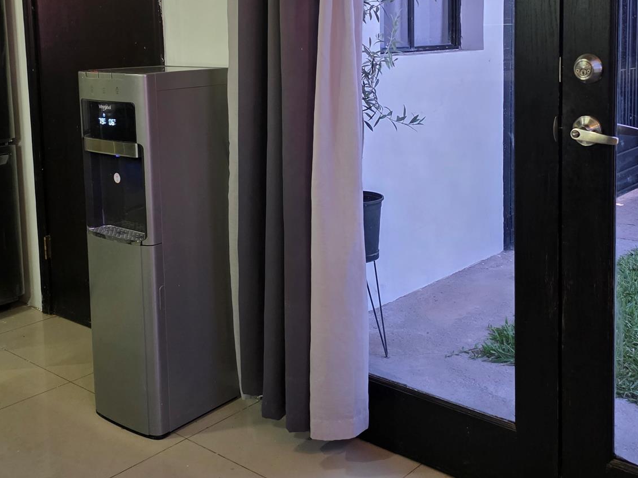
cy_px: 114
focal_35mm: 42
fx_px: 774
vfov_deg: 33.6
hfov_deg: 44.6
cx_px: 371
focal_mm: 6.3
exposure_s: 1/120
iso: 500
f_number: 1.7
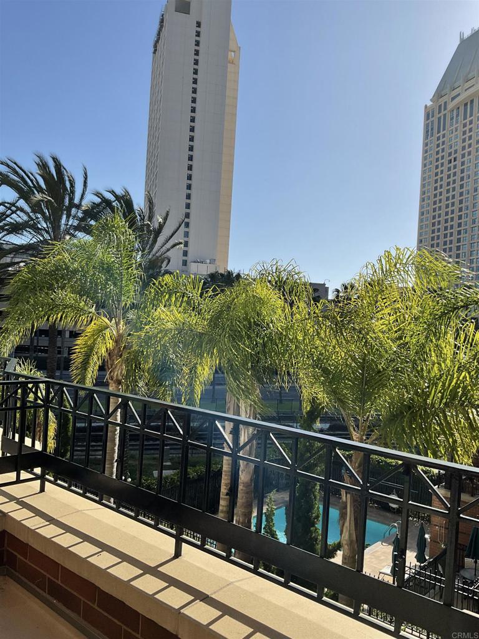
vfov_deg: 61.7
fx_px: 535
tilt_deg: -1.4
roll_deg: -3.2
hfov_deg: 48.2
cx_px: 240
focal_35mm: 29
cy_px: 320
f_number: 1.8
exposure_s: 1/2227
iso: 16
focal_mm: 3
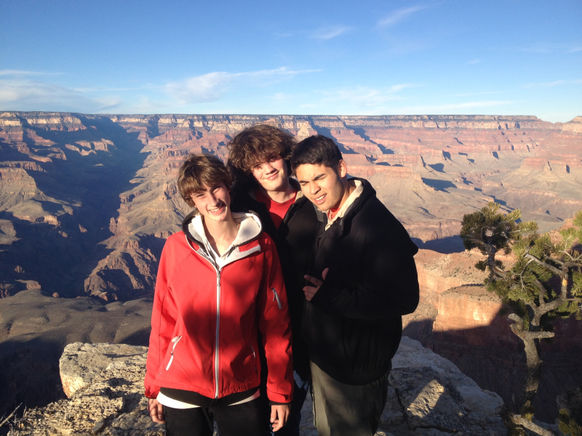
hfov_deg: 52.6
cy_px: 218
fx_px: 588
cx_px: 291
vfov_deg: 40.7
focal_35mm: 35
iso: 50
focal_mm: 4.28
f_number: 2.4
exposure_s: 1/1042
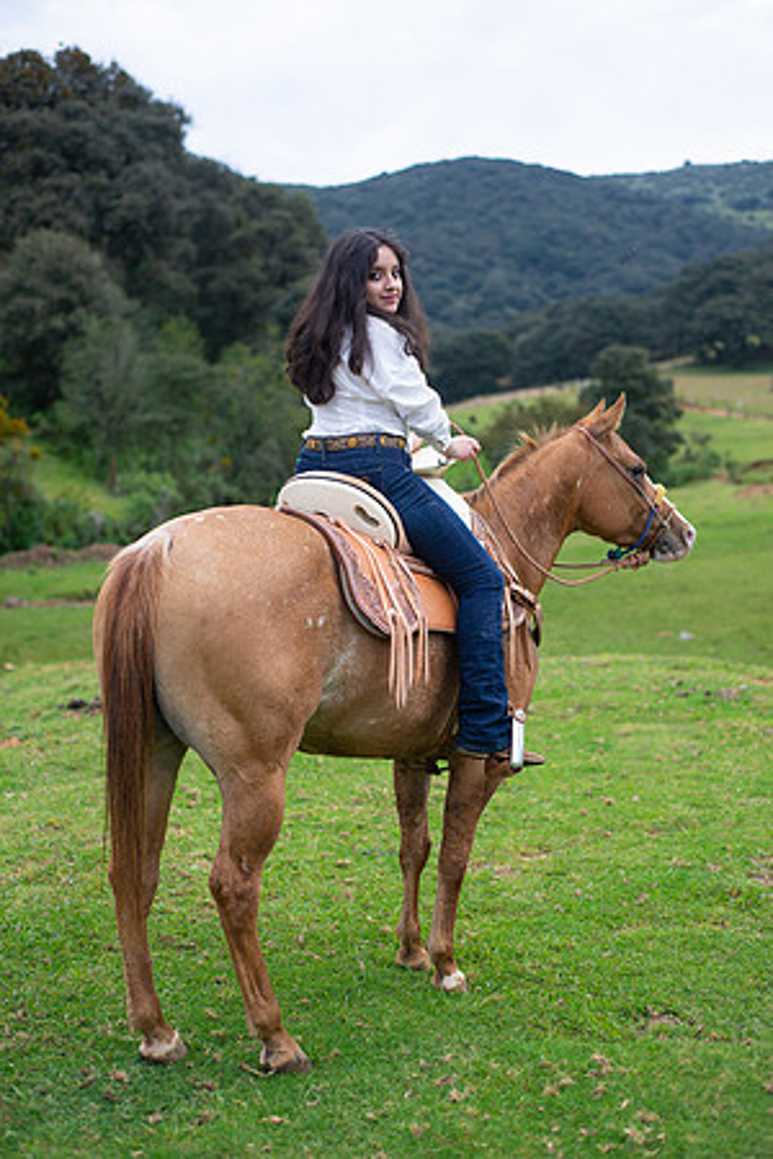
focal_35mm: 50
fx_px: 1610
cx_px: 386
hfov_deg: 27.0
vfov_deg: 39.6
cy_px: 580
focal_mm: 50
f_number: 2.8
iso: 400
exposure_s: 1/800
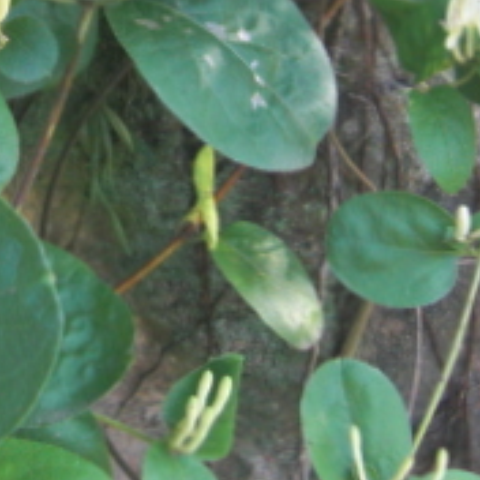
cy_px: -65
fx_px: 1412
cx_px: 16
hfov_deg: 18.8
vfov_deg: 18.5
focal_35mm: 90
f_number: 2.6
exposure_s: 1/125
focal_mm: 4.9
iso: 200
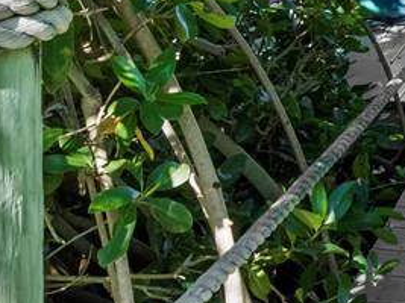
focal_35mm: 84
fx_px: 982
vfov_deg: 16.1
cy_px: -150
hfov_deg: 21.2
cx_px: 524
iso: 400
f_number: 7.1
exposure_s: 1/250
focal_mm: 7
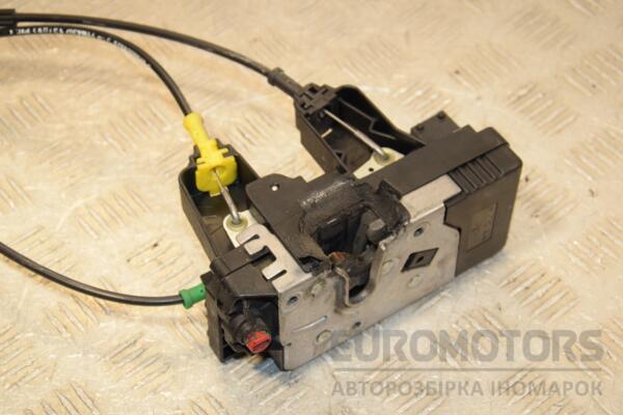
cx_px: 312
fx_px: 1350
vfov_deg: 17.5
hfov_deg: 26.0
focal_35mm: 78
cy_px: 208
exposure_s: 1/200
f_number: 6.3
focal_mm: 52
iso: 800
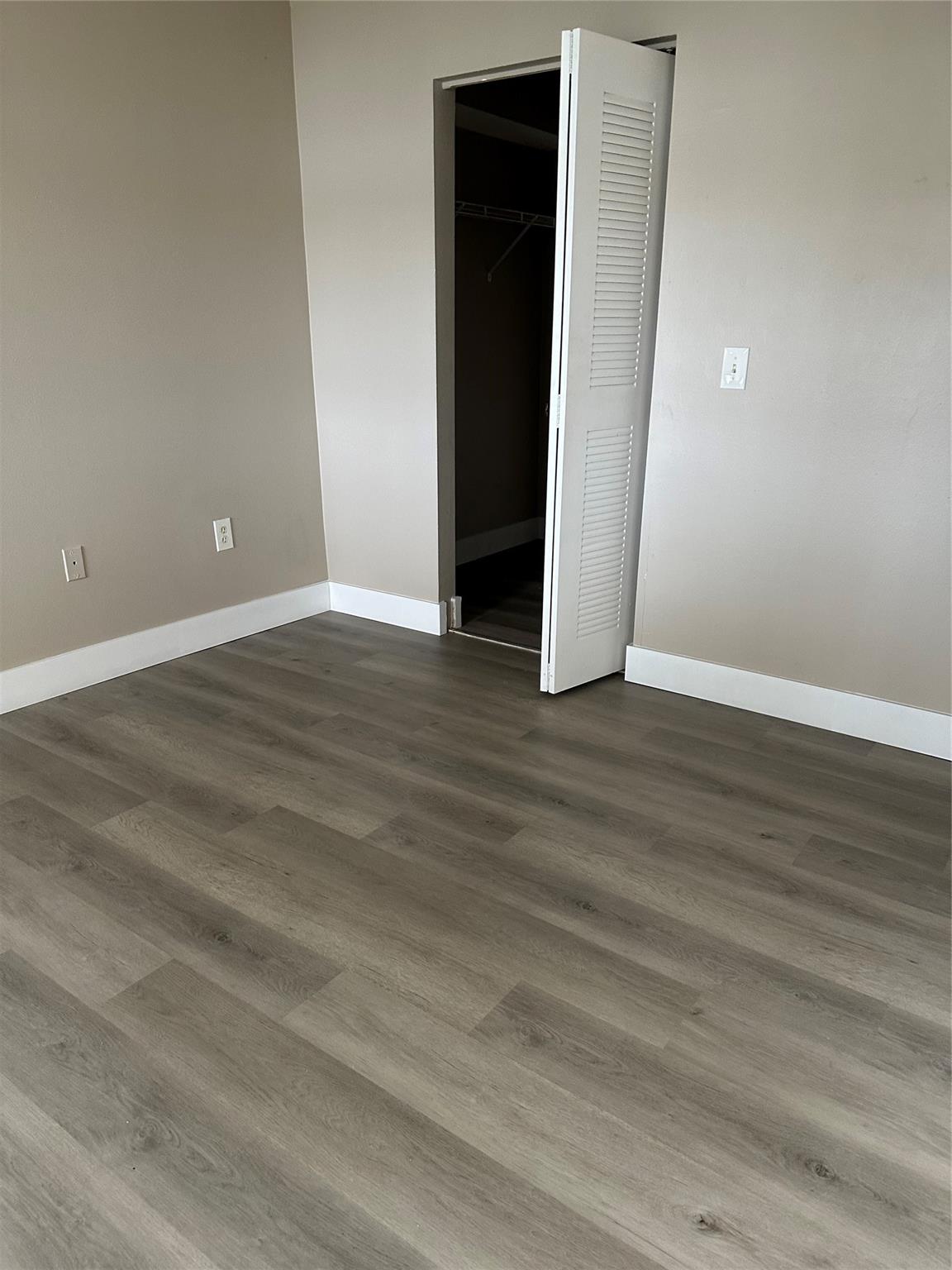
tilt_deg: -17.6
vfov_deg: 71.6
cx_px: 476
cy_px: 635
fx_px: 880
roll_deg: +0.3
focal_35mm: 24
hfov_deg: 56.8
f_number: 1.78
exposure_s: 1/60
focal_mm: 6.86
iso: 250
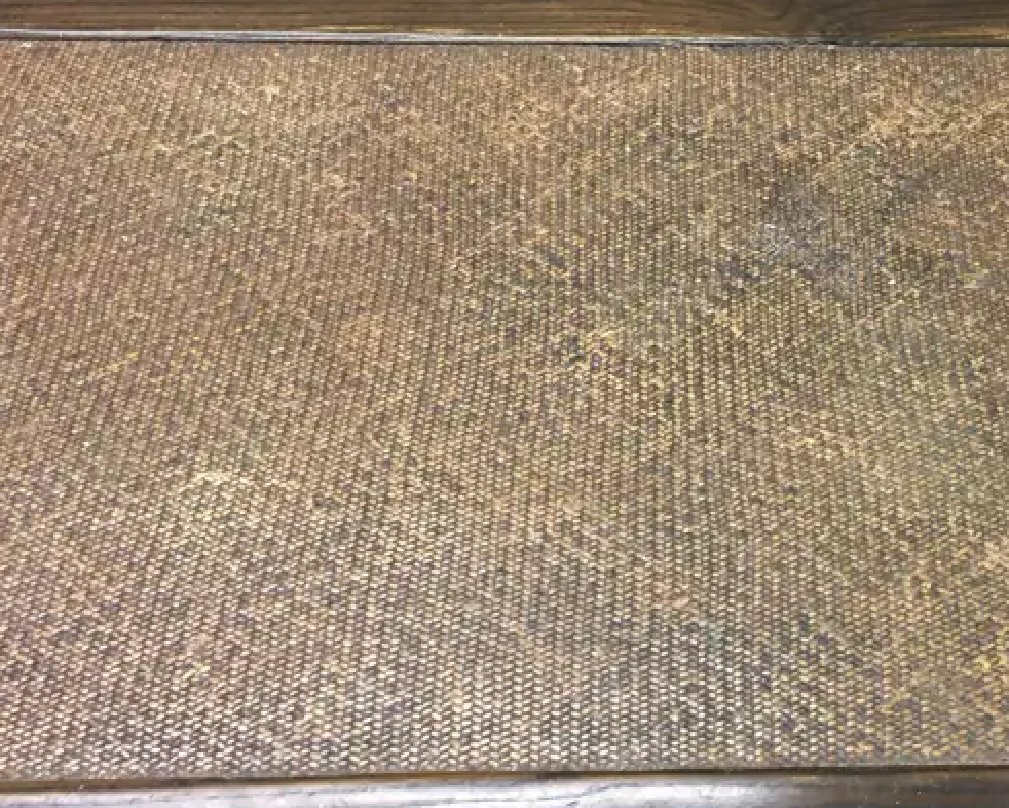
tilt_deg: -50.5
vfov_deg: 25.8
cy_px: 417
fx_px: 1762
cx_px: 762
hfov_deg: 31.4
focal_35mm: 59
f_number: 2.2
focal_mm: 4.15
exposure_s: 1/17
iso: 64
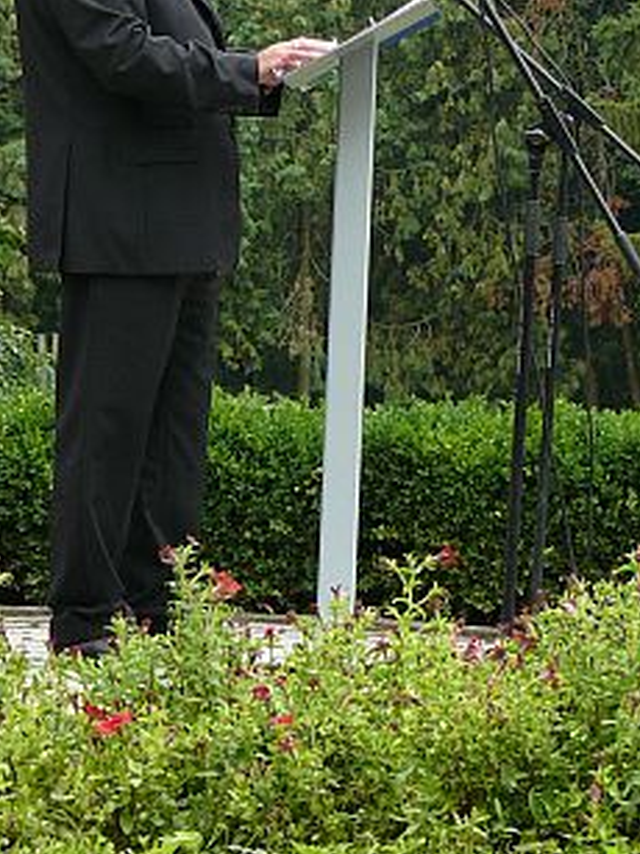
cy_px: 281
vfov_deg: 6.7
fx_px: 7277
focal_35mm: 295
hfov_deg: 5.0
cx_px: 200
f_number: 4
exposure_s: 1/160
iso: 100
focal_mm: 23.9
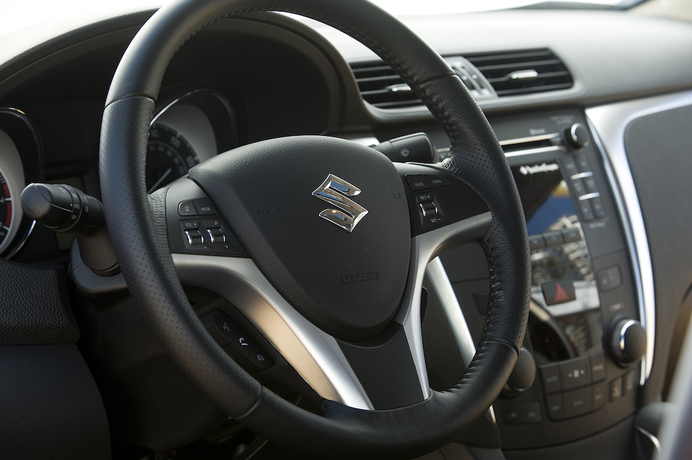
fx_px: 1767
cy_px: 230
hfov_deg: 22.2
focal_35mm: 92
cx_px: 346
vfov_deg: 14.8
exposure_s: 1/80
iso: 200
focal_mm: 92
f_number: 7.1
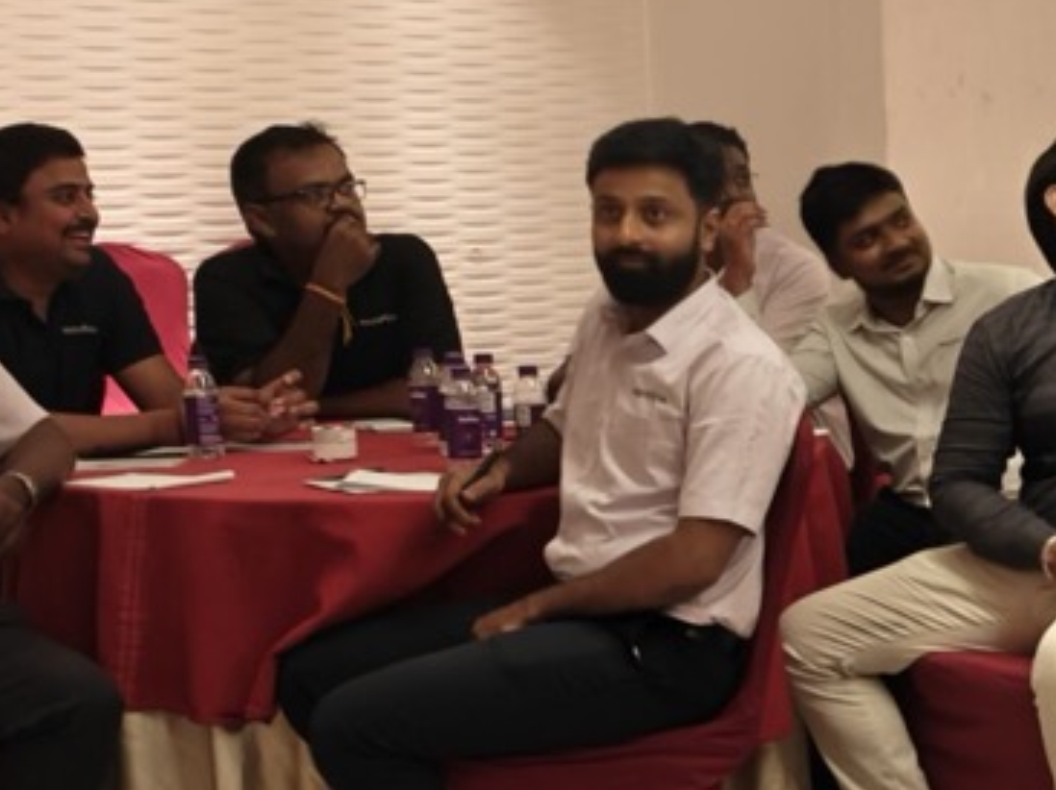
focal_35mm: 88
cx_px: 1578
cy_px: 597
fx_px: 2683
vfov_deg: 16.7
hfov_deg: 19.5
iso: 1600
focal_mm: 6.06
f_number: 1.6
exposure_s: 1/50
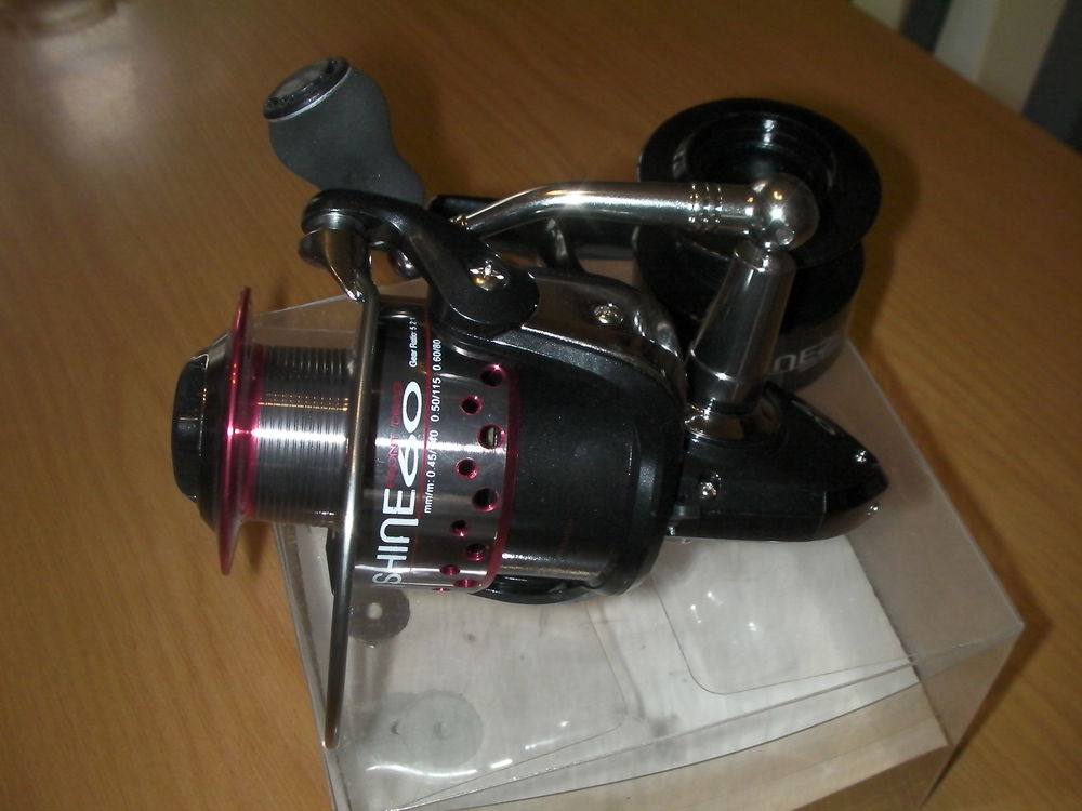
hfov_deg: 49.0
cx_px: 541
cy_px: 406
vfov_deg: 37.7
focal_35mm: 38
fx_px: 1188
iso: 200
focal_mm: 6.3
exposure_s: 1/30
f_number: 5.6
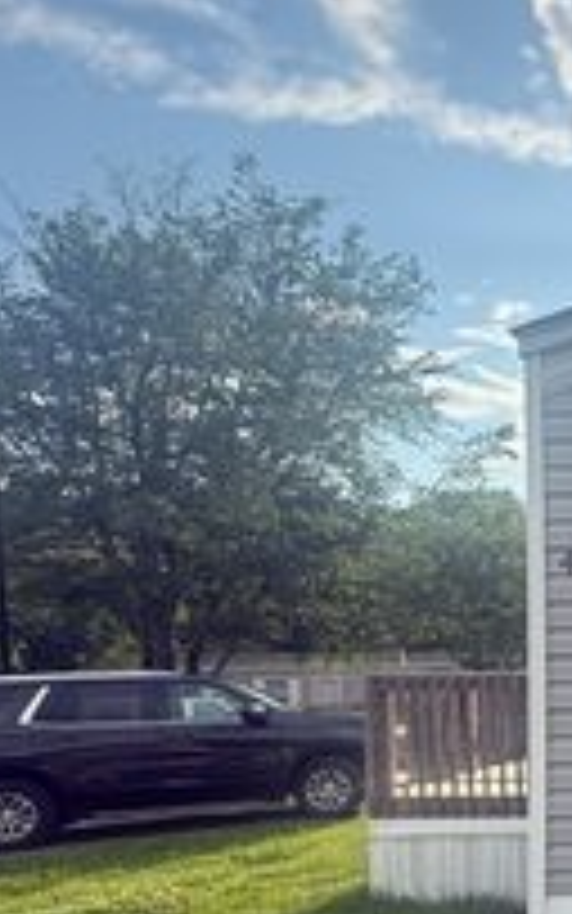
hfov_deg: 24.4
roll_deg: +0.4
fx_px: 972
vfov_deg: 48.6
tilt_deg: -0.7
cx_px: 890
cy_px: 675
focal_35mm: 39
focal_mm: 2.22
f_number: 2.2
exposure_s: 1/1125
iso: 64
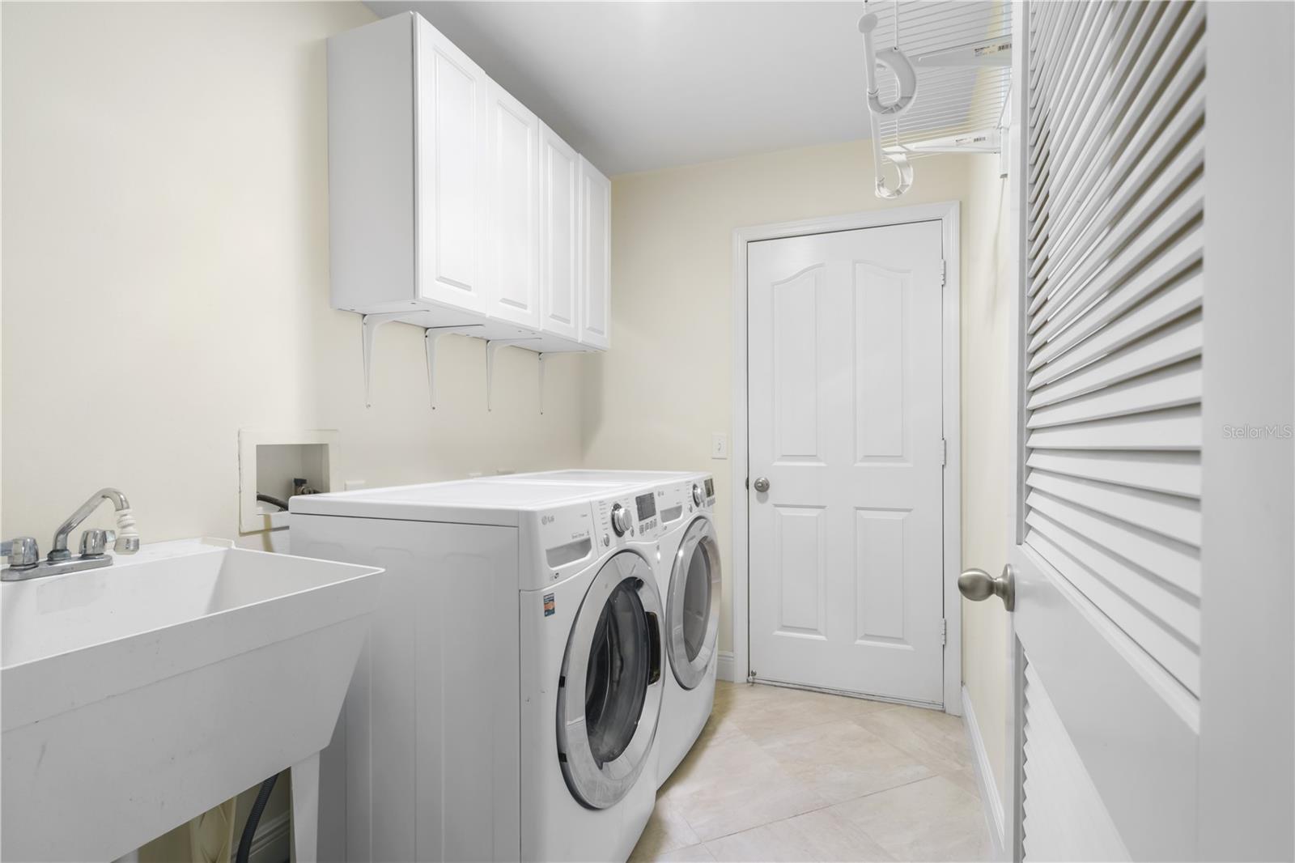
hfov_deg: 93.3
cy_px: 432
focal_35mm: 17
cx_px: 648
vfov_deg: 70.4
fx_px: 611
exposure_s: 1/3
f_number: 9
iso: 400
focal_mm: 17
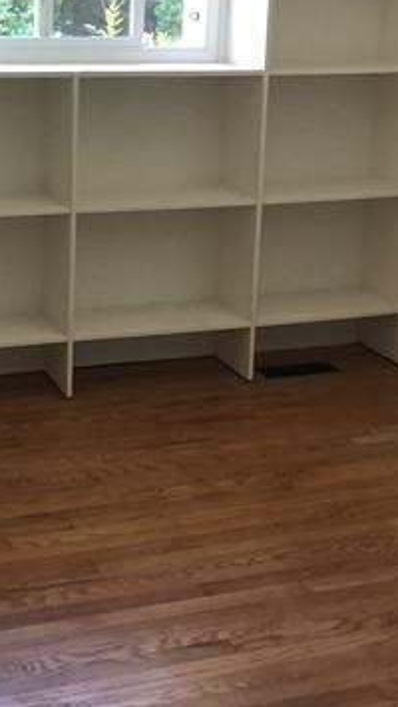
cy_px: 199
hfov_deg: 21.3
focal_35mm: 55
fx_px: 1031
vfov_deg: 37.1
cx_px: 28
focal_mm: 4
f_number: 1.8
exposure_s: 1/15
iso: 40
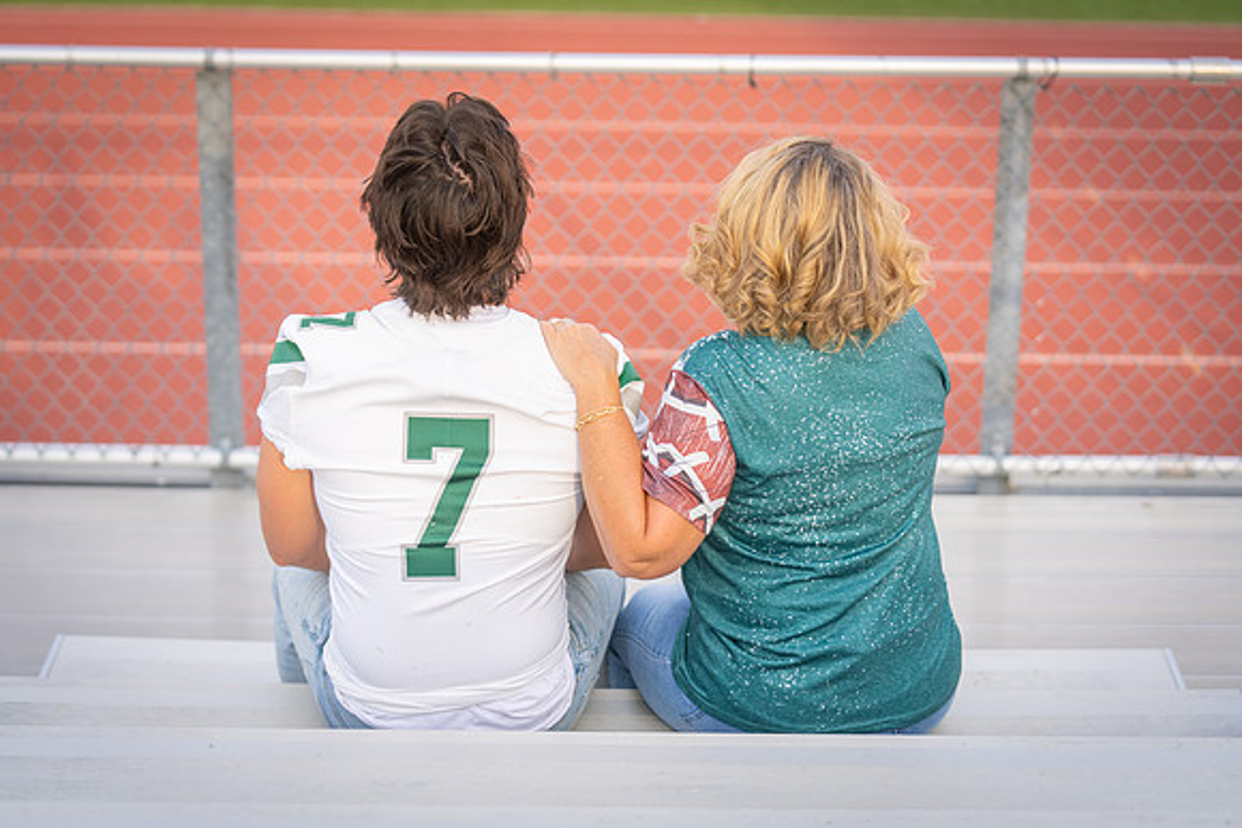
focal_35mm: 81
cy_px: 414
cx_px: 621
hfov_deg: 25.1
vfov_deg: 16.9
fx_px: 2795
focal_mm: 81
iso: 100
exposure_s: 1/400
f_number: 3.2
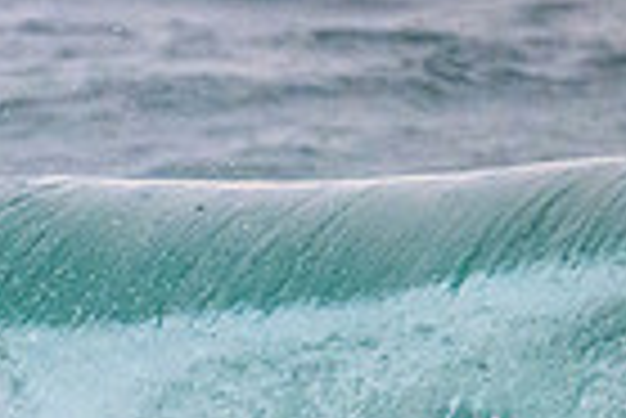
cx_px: -324
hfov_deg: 0.8
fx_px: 43604
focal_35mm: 2505
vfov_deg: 0.6
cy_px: 811
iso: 8000
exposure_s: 1/2000
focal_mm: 600
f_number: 11
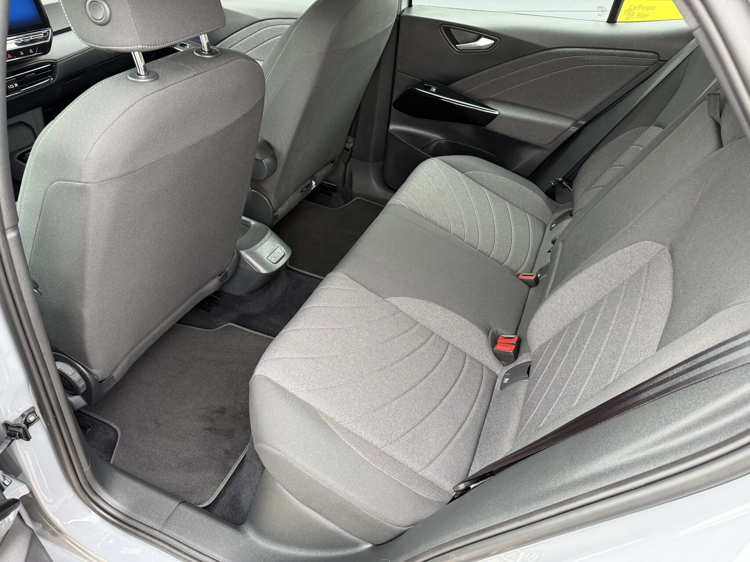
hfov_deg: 71.6
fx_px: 520
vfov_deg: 56.8
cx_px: 375
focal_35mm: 24
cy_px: 281
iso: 200
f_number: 1.78
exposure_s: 1/116
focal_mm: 6.76
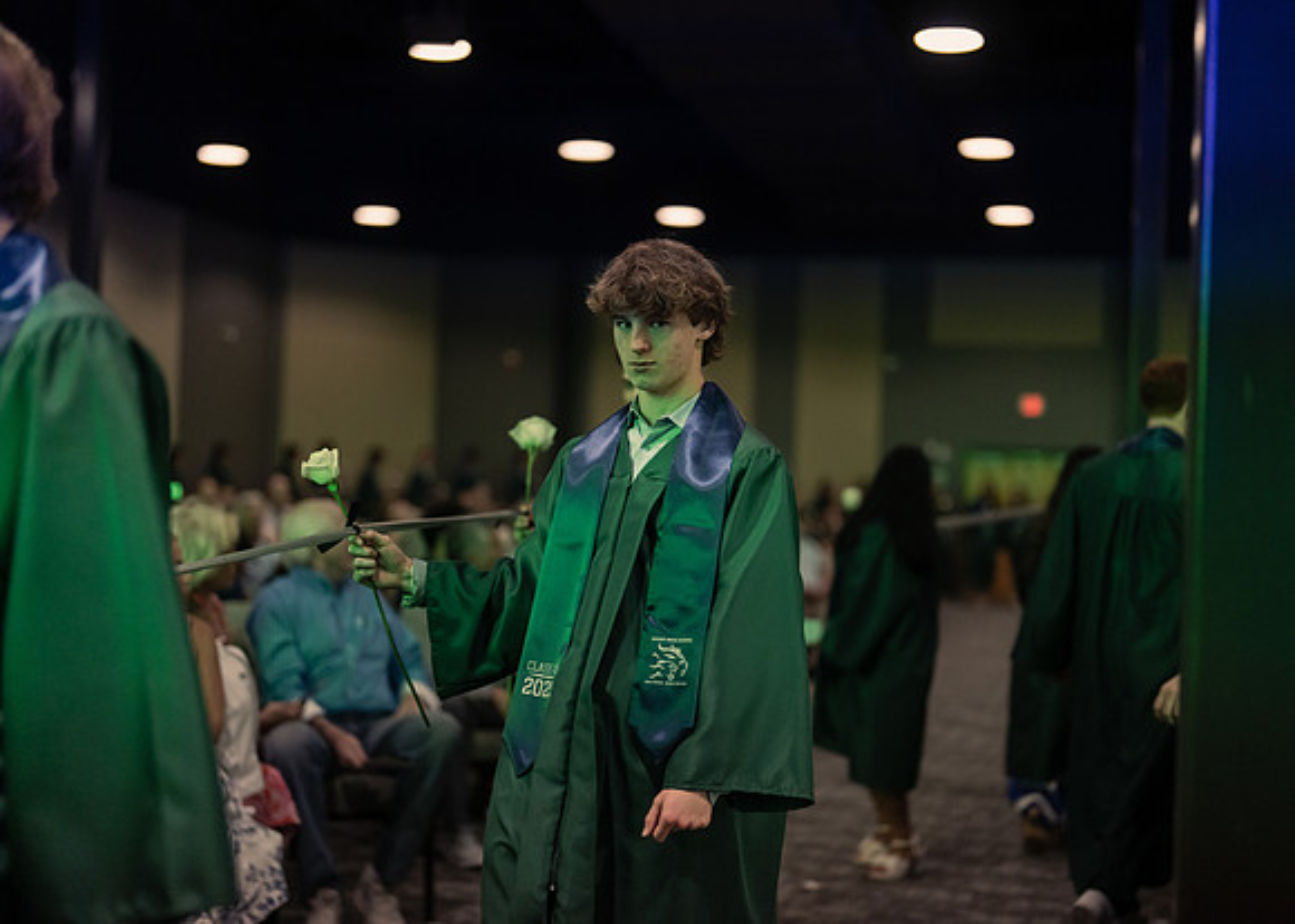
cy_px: 462
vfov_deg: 26.6
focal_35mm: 53
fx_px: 1952
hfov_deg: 36.7
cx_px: 648
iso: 1250
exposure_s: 1/500
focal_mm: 50
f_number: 1.2
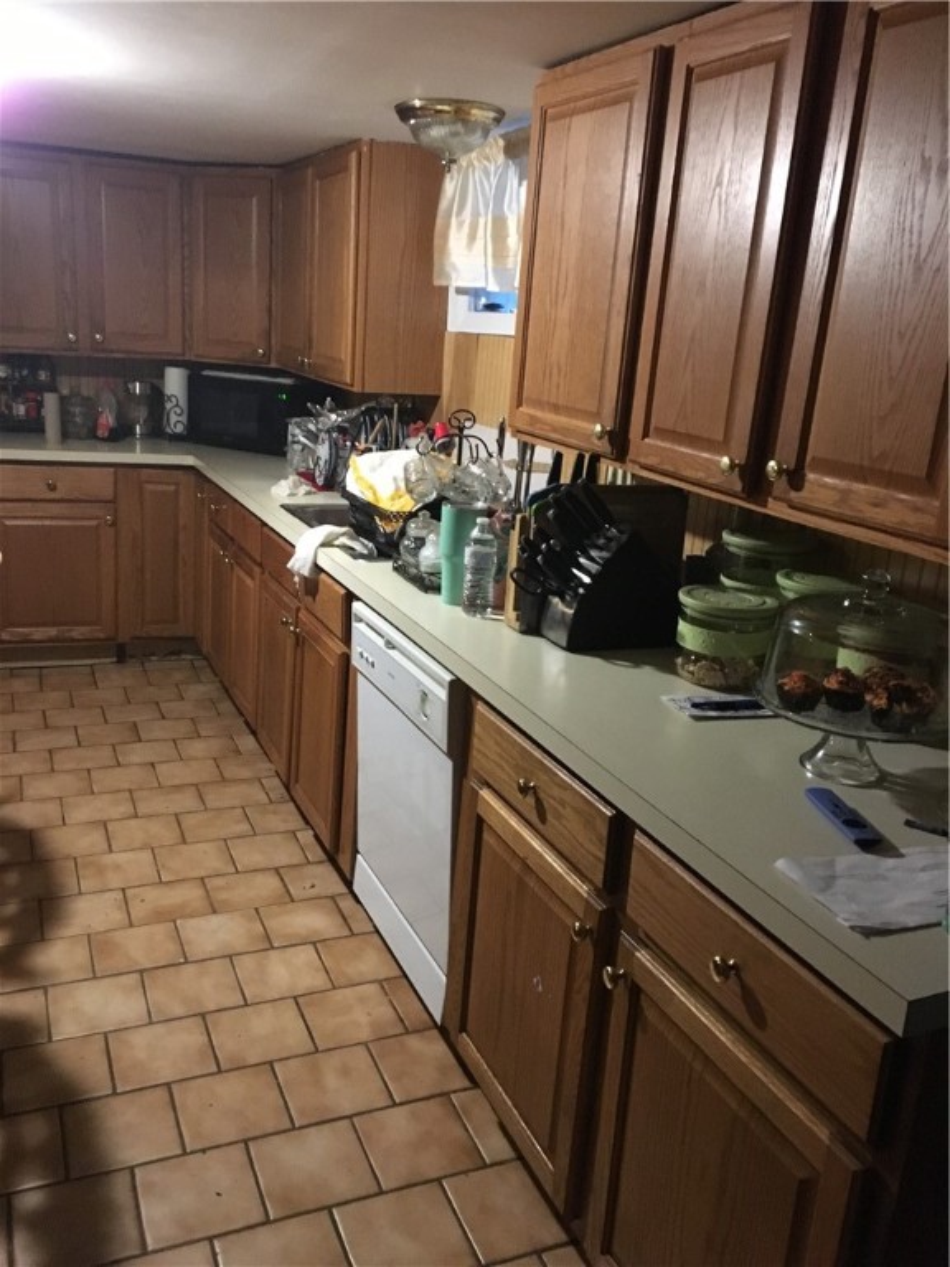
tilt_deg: -15.8
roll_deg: -3.0
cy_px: 634
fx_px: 1061
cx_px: 475
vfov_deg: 61.7
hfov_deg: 48.2
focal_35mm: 29
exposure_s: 1/15
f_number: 2.2
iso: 320
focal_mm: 4.15
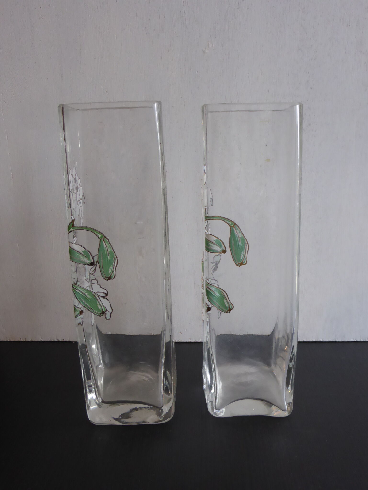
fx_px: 482
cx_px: 184
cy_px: 245
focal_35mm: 34
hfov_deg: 41.8
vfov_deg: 54.0
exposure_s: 1/60
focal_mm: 6.1
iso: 320
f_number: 3.7
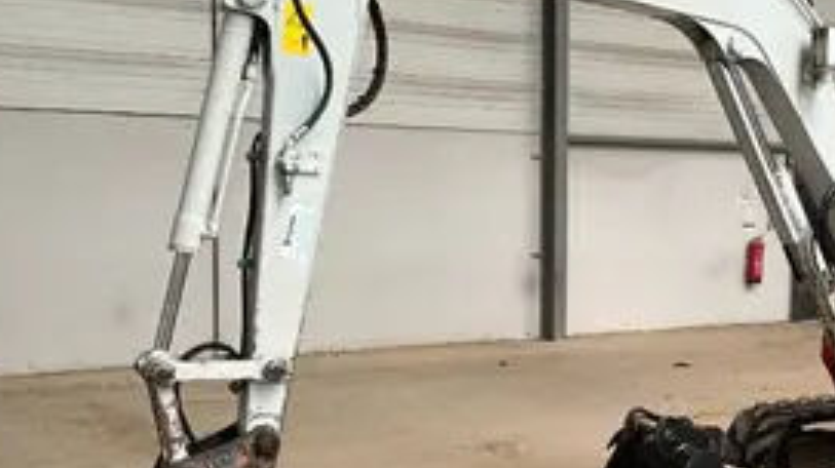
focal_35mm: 56
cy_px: 271
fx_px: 1239
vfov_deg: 21.4
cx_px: 693
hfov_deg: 35.8
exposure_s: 1/74
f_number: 1.8
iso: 64
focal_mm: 3
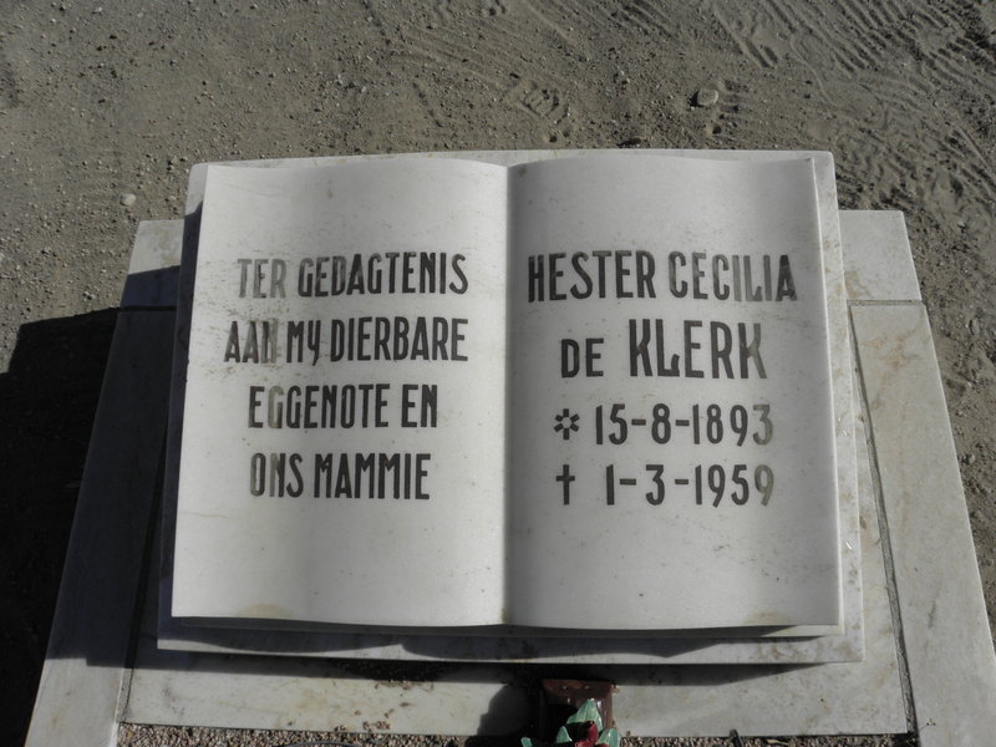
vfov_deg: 53.1
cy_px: 374
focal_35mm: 26
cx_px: 498
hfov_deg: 67.3
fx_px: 748
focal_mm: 4.6
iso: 64
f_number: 5.6
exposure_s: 1/1000
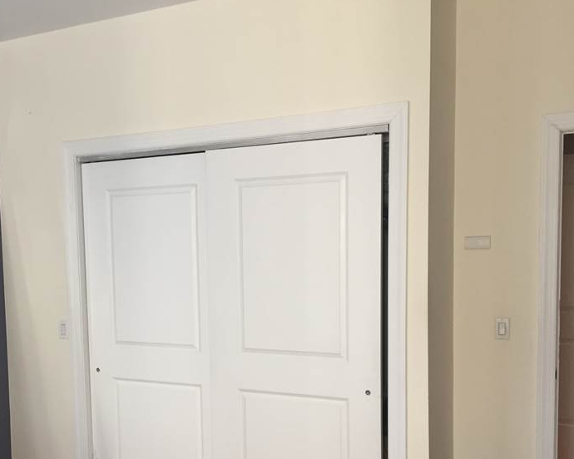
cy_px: 308
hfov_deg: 44.2
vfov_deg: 36.1
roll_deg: -0.1
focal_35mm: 41
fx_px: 697
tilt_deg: -4.8
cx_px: 193
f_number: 2.2
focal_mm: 4.15
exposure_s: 1/30
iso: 100
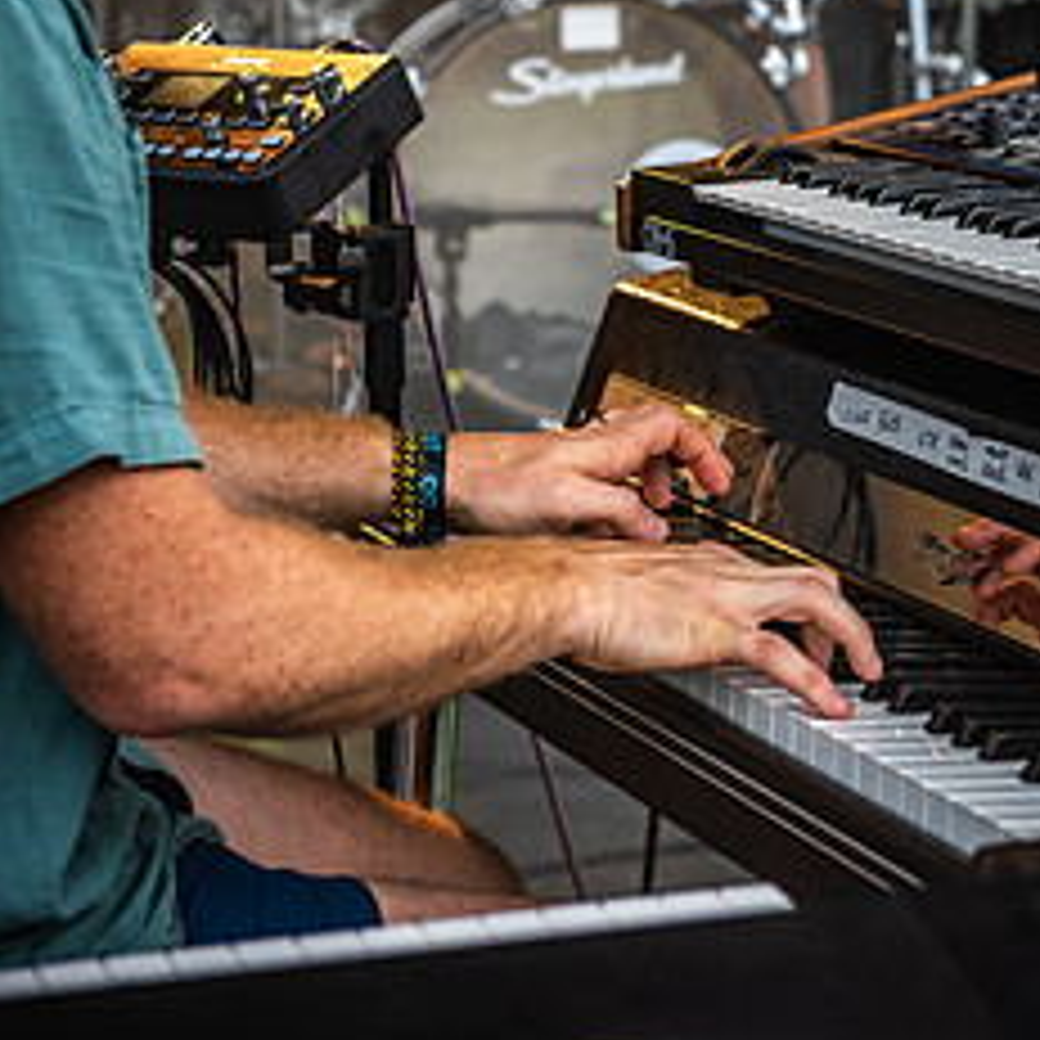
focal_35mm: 116
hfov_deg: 15.0
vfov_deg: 14.9
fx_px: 3943
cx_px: 671
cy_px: 158
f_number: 5
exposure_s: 1/400
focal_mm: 70
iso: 400
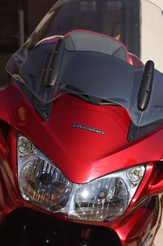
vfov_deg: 9.0
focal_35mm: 227
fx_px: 1544
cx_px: 71
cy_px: 209
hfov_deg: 6.0
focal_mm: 70
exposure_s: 1/250
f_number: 8
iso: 100
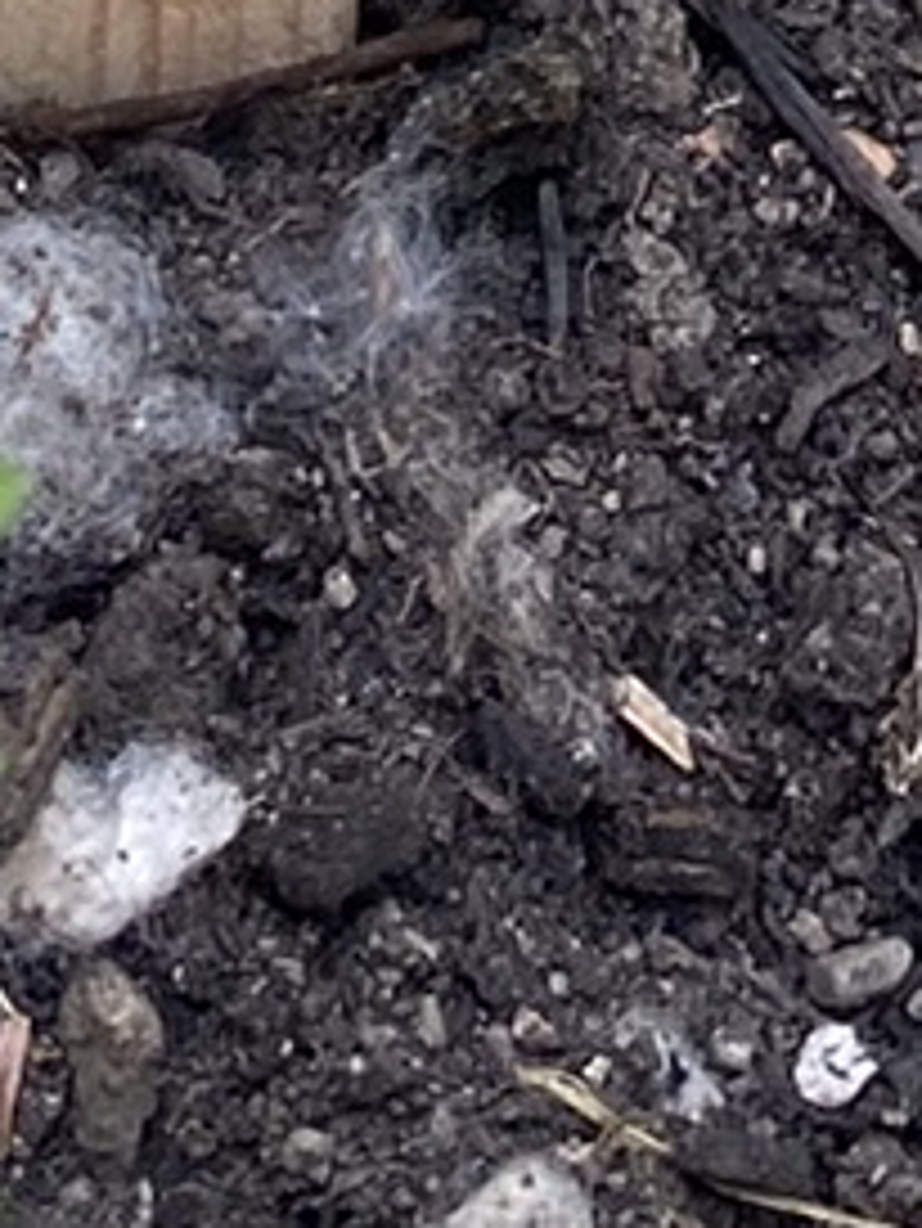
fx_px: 6920
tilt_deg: -28.5
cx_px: 499
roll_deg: +1.6
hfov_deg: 7.6
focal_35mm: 195
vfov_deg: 8.1
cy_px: -2825
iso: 32
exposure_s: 1/156
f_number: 1.8
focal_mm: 4.25
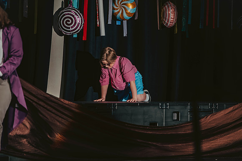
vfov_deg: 6.9
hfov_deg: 10.3
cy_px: 80
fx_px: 1345
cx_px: 121
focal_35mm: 200
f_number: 2.8
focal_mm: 200
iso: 1250
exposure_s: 1/160
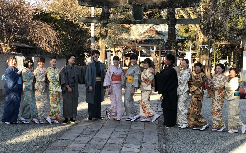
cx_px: 122
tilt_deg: +0.7
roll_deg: -1.3
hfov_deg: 36.3
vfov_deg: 23.1
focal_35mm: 56
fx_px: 375
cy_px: 68
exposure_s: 1/120
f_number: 2.4
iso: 20
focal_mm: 6
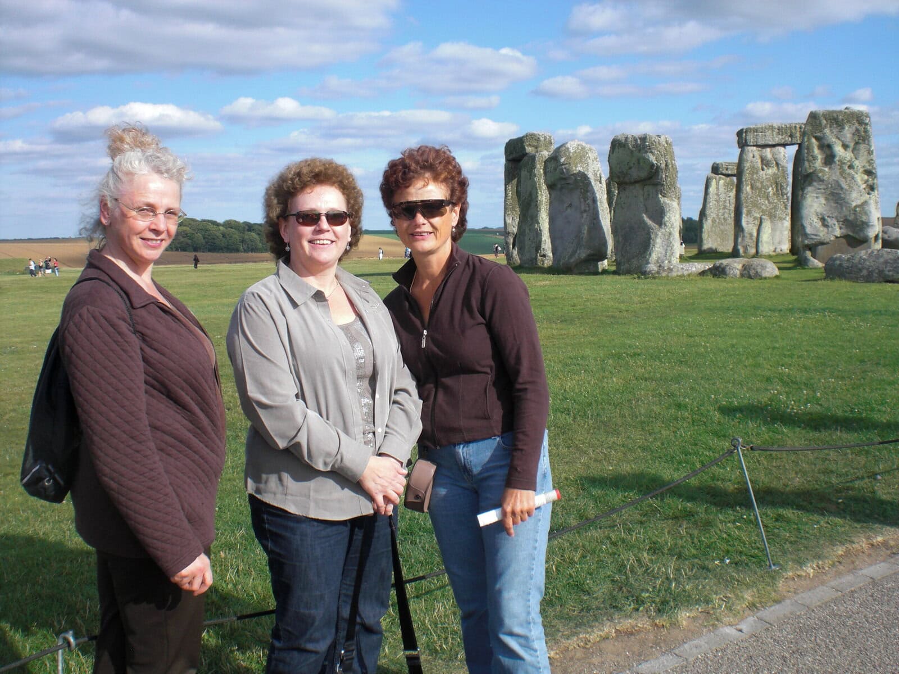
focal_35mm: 38
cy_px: 337
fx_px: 987
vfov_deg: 37.7
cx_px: 450
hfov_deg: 49.0
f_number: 5.6
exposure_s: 1/250
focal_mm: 6.3
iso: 64
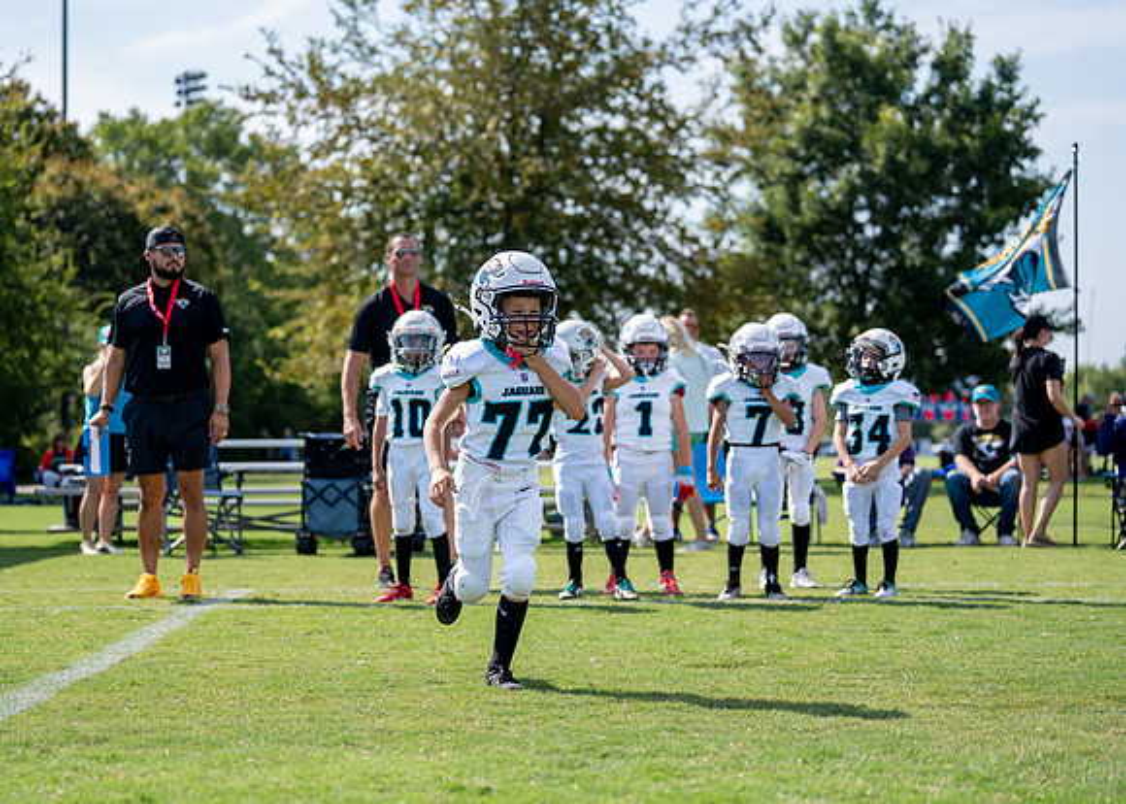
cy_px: 418
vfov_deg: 18.1
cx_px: 477
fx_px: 2526
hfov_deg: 25.1
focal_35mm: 79
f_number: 2.8
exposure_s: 1/2500
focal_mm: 70
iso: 200
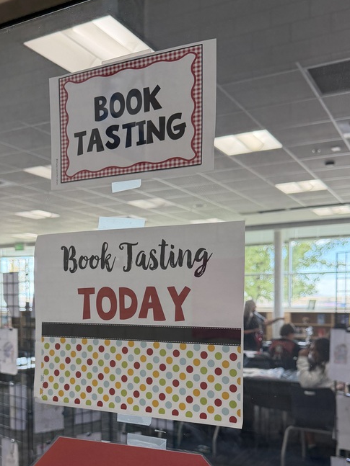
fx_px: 512
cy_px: 317
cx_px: 148
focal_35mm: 38
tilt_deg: -2.2
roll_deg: +0.8
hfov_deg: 37.6
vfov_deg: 48.0
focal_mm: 6.76
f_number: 1.78
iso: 160
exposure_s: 1/223
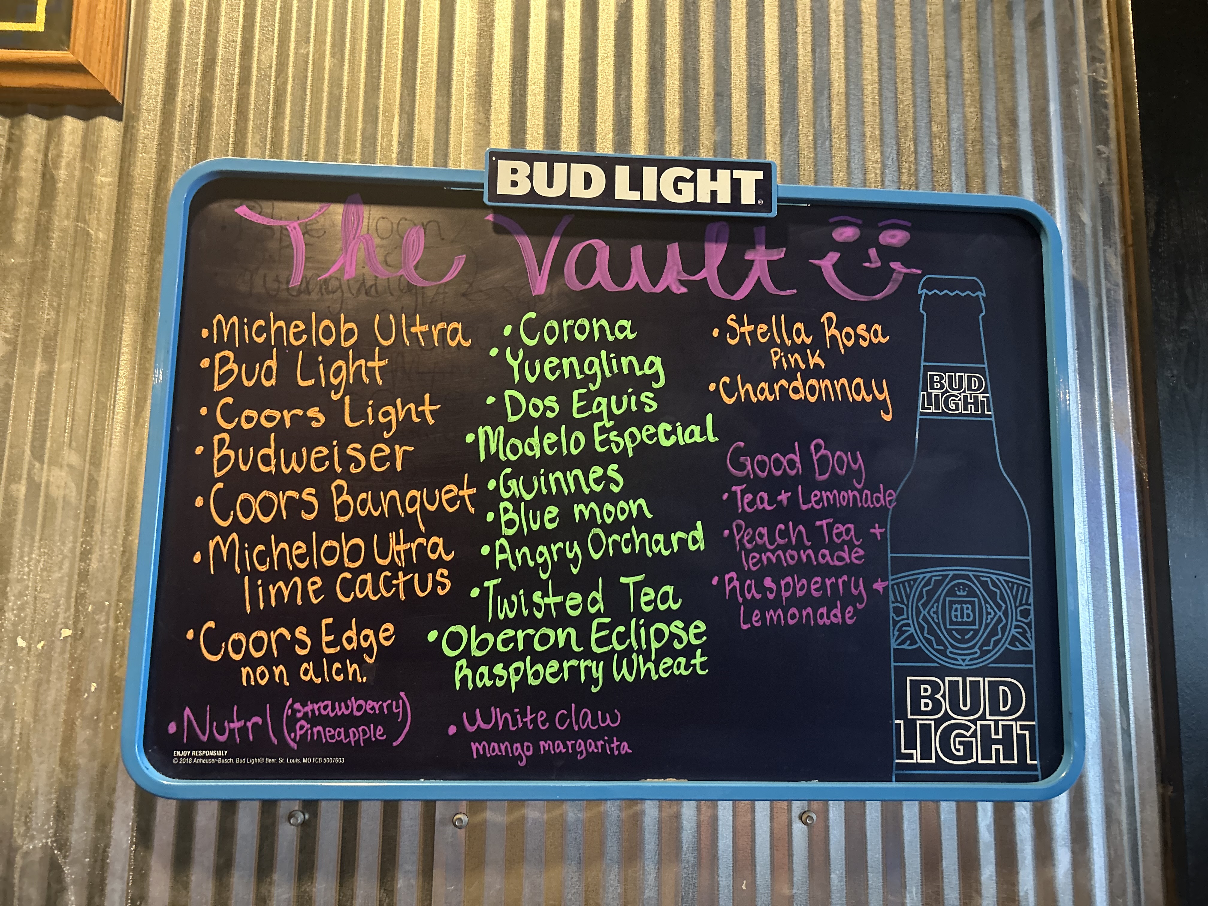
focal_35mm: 26
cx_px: 604
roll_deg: -1.5
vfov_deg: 53.1
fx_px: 907
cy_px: 453
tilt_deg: +8.4
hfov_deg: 67.3
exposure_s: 1/40
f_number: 1.5
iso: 500
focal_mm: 5.7
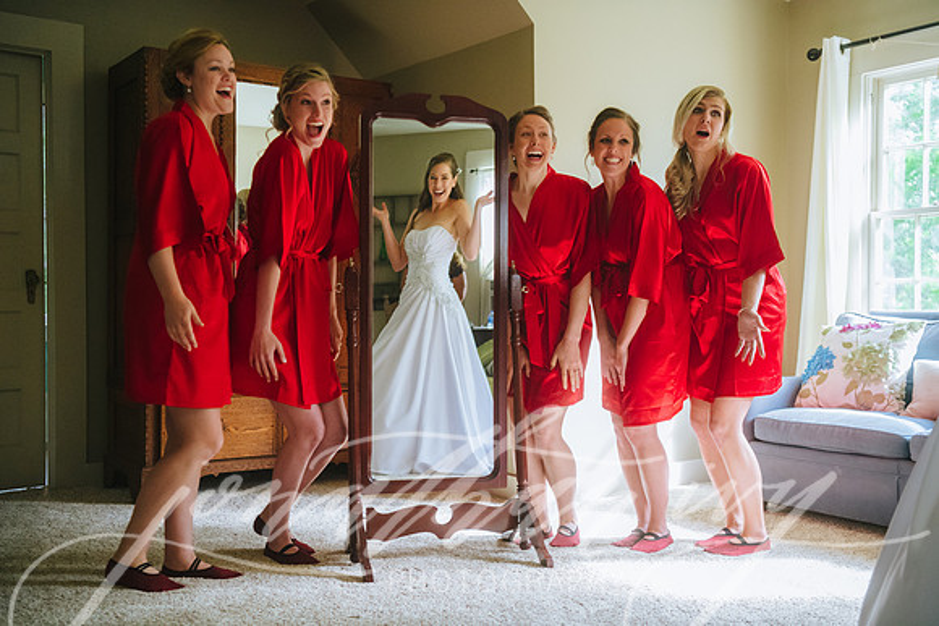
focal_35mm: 40
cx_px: 470
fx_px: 1044
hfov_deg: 48.4
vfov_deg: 33.4
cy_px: 313
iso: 3200
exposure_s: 1/500
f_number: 2.8
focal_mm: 40
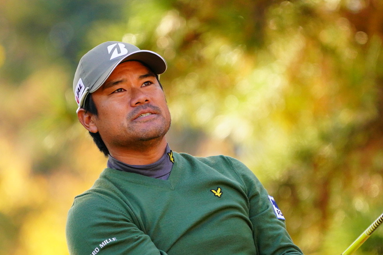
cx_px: 234
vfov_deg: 1.8
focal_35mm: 748
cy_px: 146
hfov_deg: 2.8
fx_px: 7959
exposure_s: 1/1000
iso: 2000
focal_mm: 400
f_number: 5.6
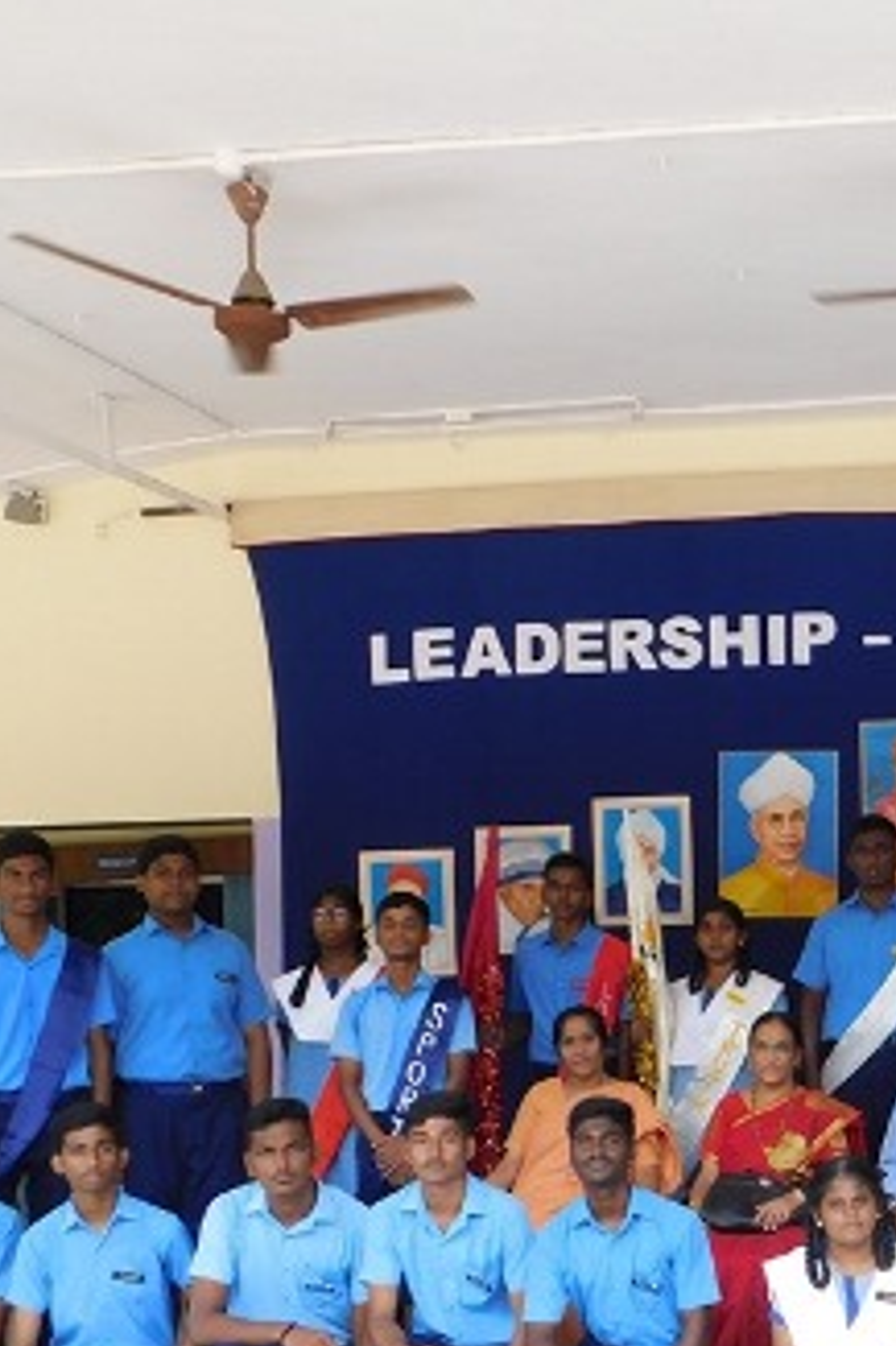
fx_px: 1831
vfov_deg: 39.5
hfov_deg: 25.1
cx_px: 1041
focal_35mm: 49
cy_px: 974
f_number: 3
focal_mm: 4.1
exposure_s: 1/250
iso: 125
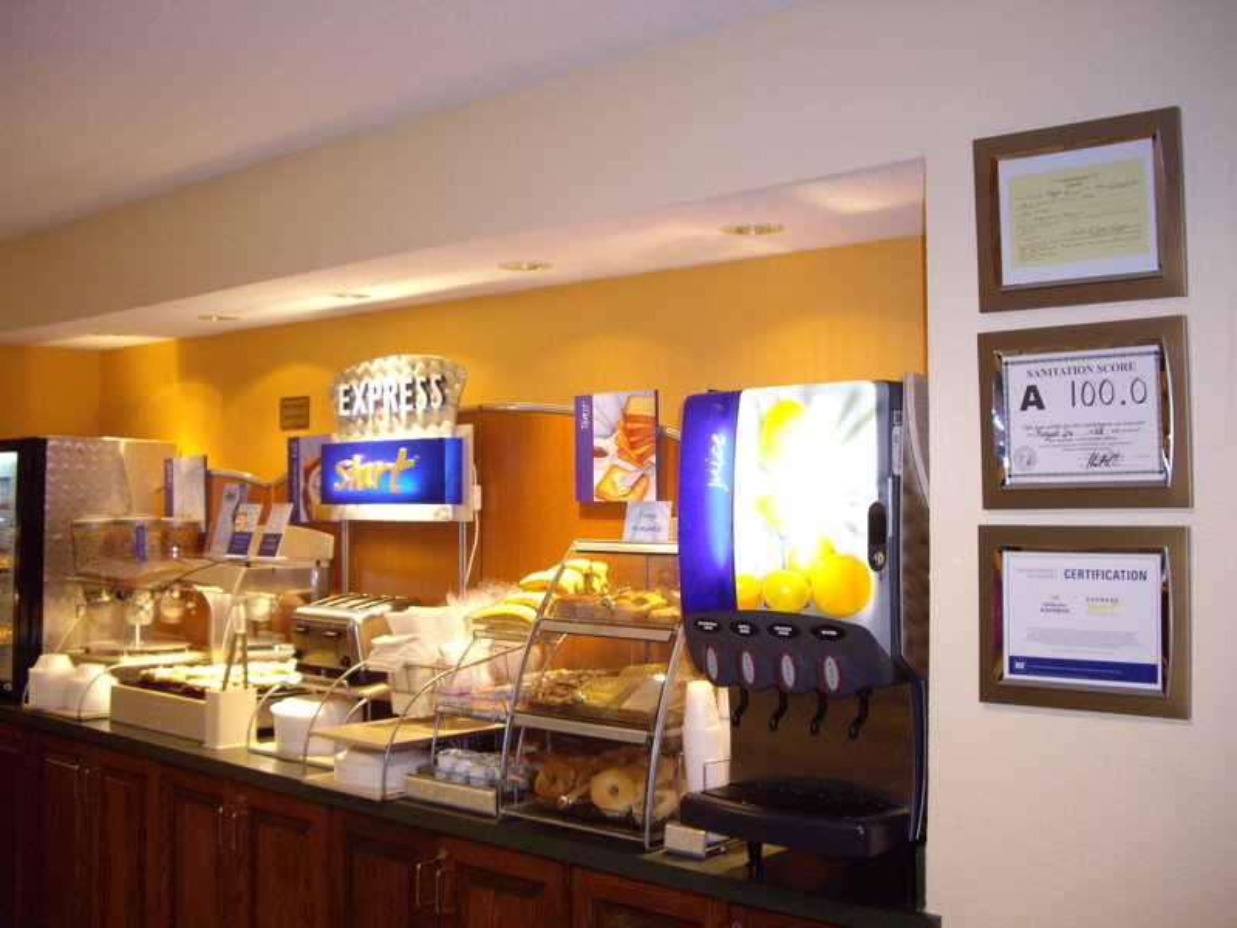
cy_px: 464
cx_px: 618
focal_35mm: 38
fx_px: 1358
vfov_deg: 37.7
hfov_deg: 49.0
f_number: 2.8
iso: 400
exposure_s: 1/40
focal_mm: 7.9
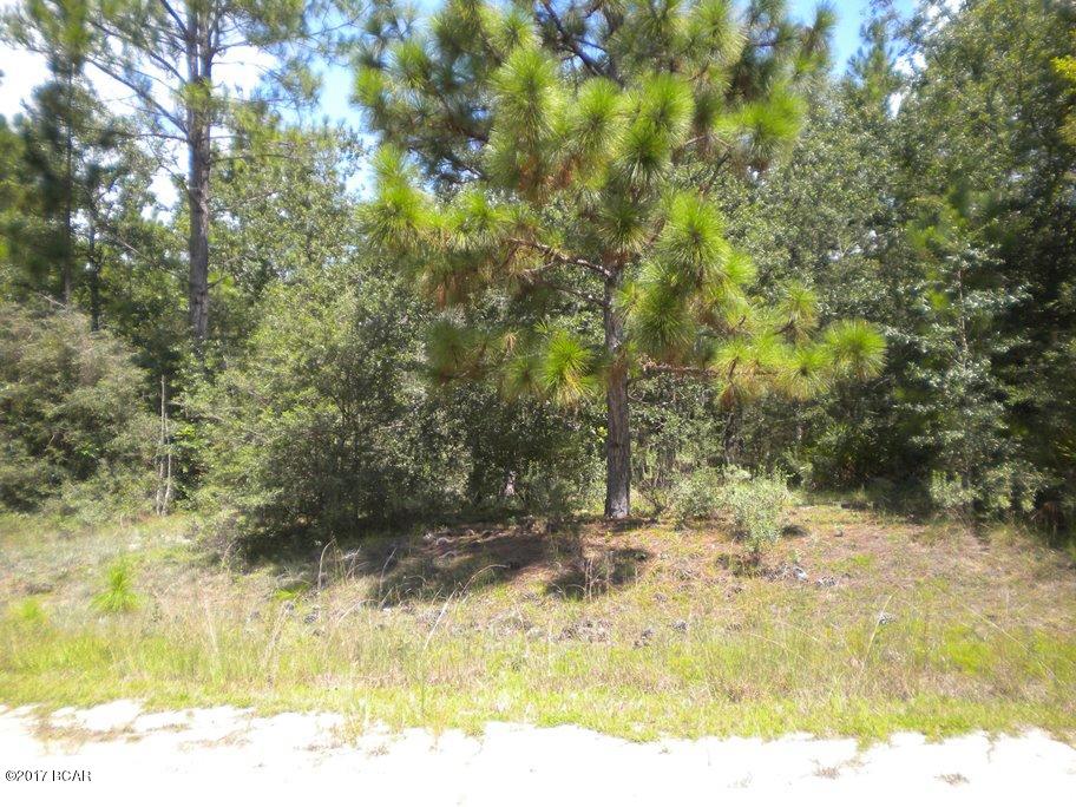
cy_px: 404
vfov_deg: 40.7
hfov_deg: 52.6
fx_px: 1088
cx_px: 538
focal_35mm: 35
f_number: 3.1
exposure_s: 1/526
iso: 108
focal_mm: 6.3
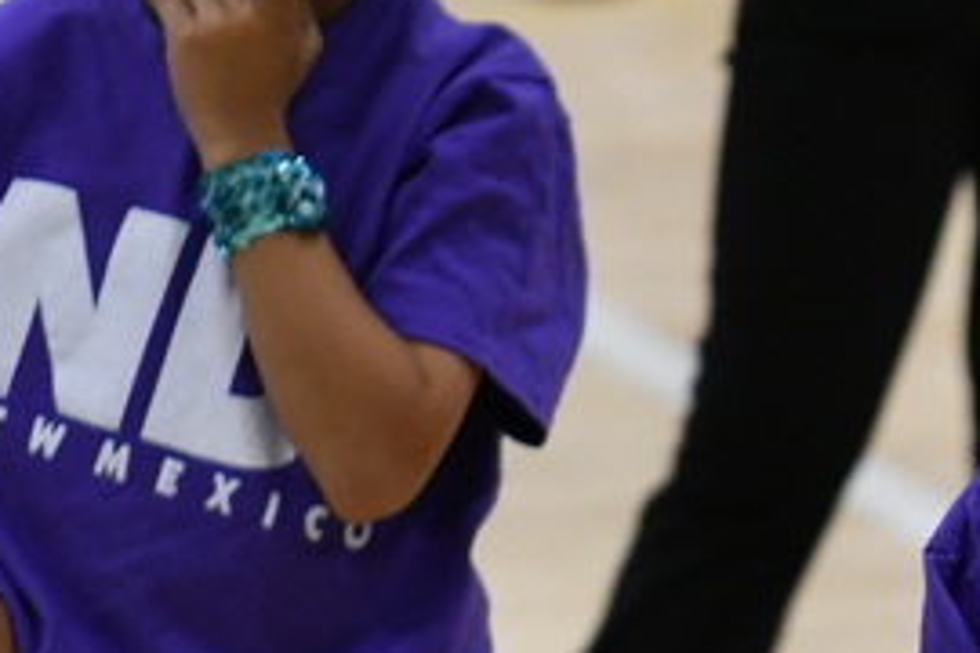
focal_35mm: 1136
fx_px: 30922
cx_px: 1165
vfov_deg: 1.2
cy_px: 753
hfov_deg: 1.8
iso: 1600
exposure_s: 1/800
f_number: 3.2
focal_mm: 200
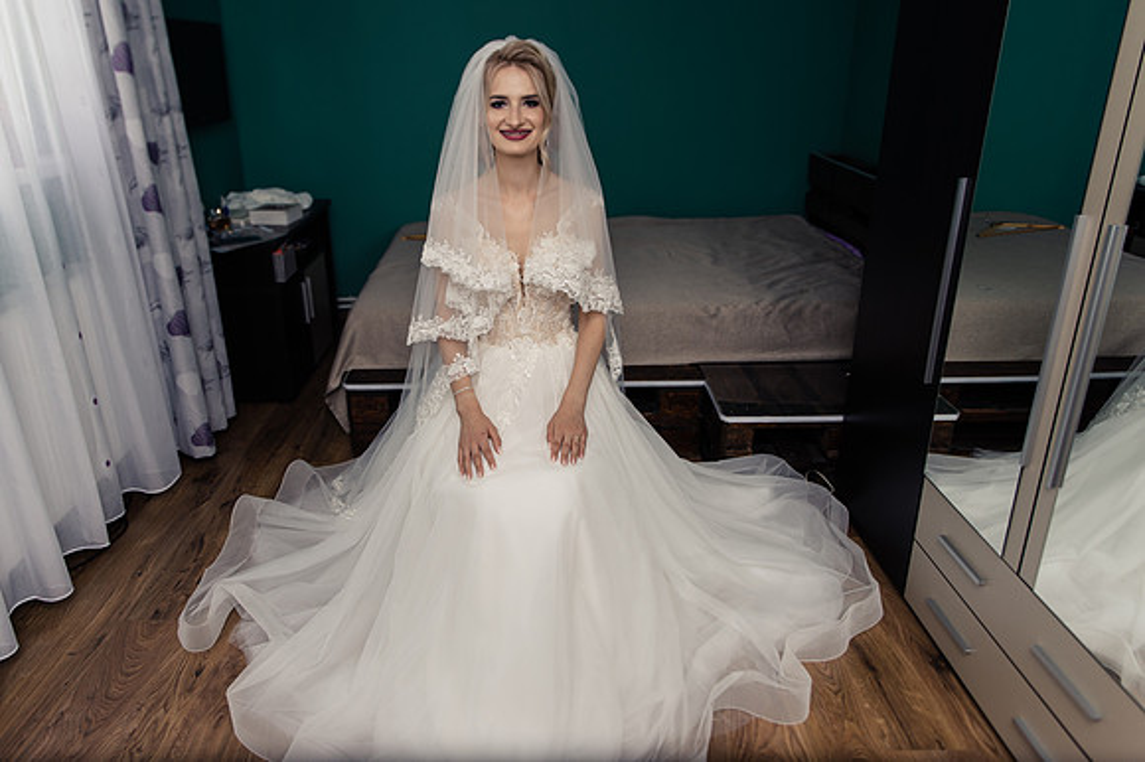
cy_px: 345
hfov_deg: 68.7
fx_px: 835
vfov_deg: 49.0
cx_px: 518
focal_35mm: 26
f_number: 3.2
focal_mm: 24
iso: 250
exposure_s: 1/250
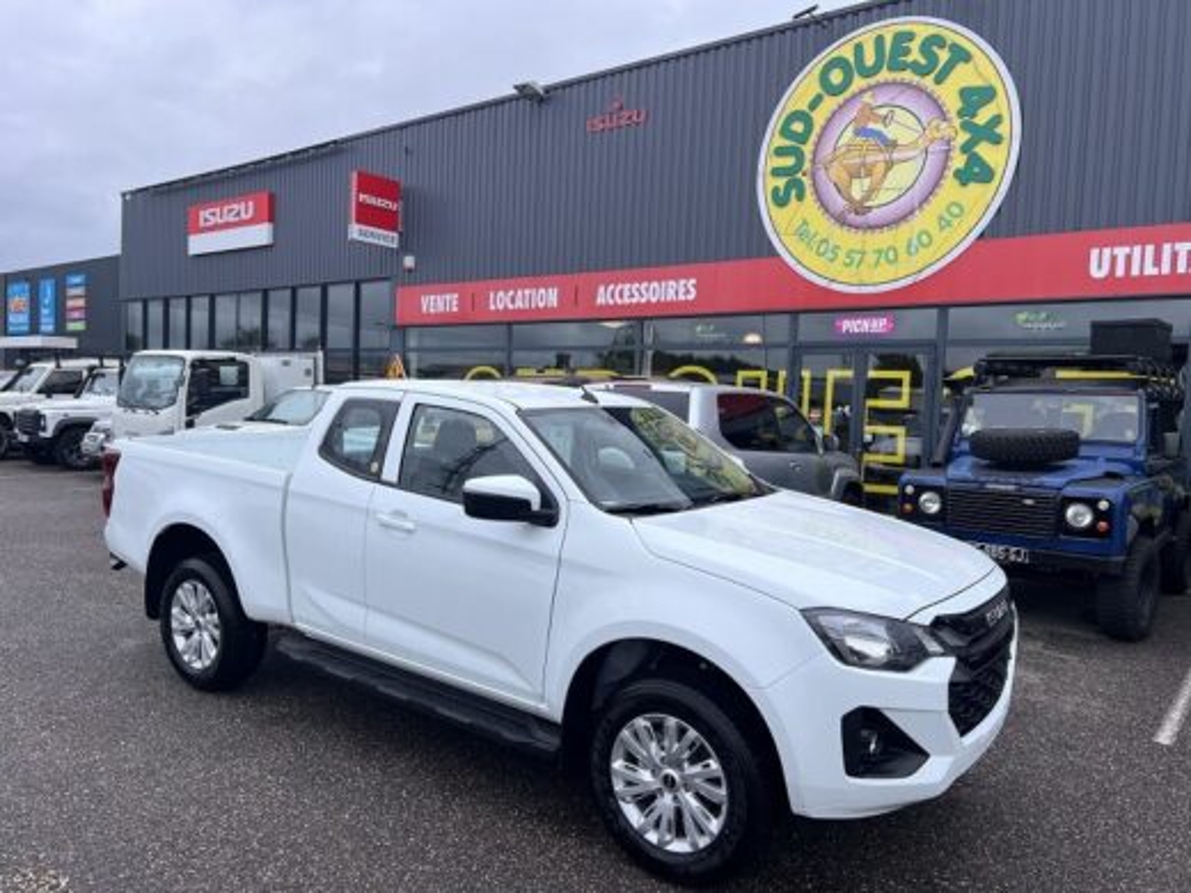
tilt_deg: -4.3
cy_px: 446
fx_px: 895
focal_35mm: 26
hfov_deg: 67.3
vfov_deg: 53.1
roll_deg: -2.5
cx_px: 596
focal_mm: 5.7
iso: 50
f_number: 1.5
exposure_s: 1/1575
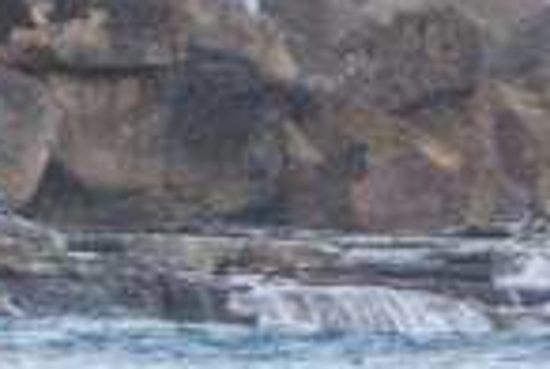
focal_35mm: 2436
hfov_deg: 0.8
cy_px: 537
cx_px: 196
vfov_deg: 0.6
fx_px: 37292
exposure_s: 1/1600
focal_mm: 400
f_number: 5.6
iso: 1250
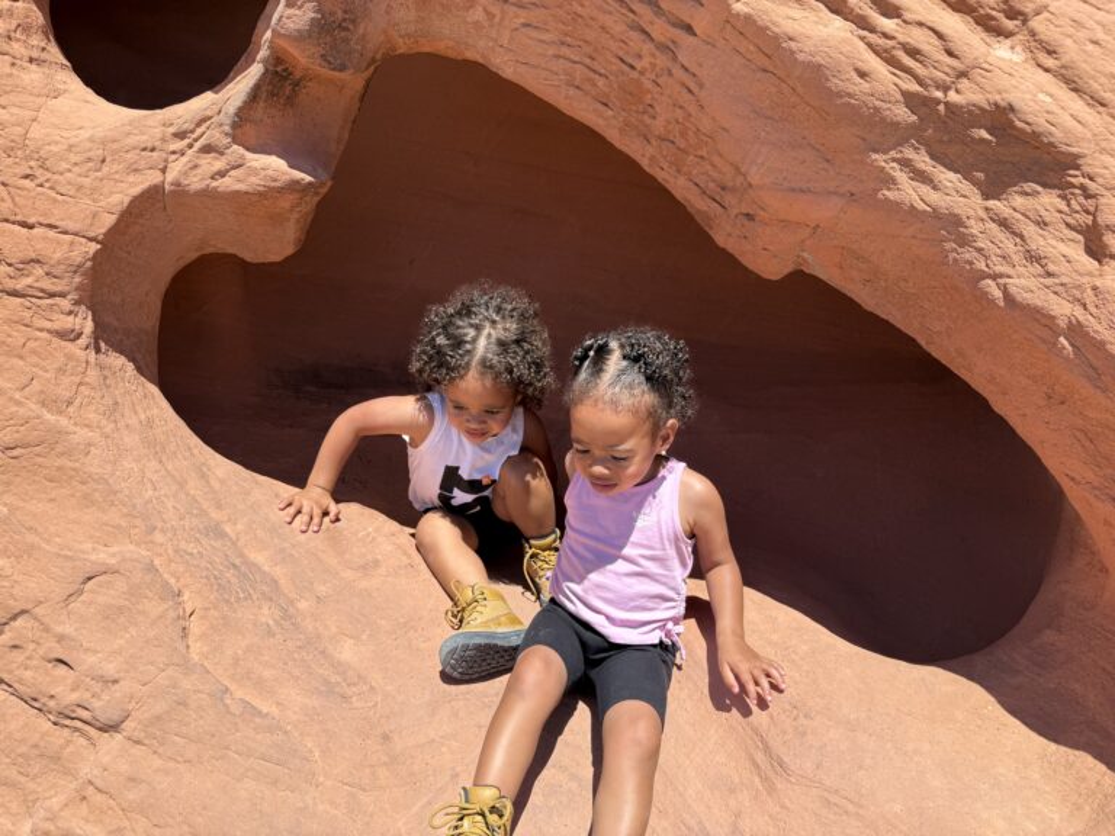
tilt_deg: -18.8
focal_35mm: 24
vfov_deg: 56.8
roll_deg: +1.6
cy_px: 418
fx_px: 773
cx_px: 558
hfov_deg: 71.6
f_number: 1.78
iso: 80
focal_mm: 6.76
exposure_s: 1/3021
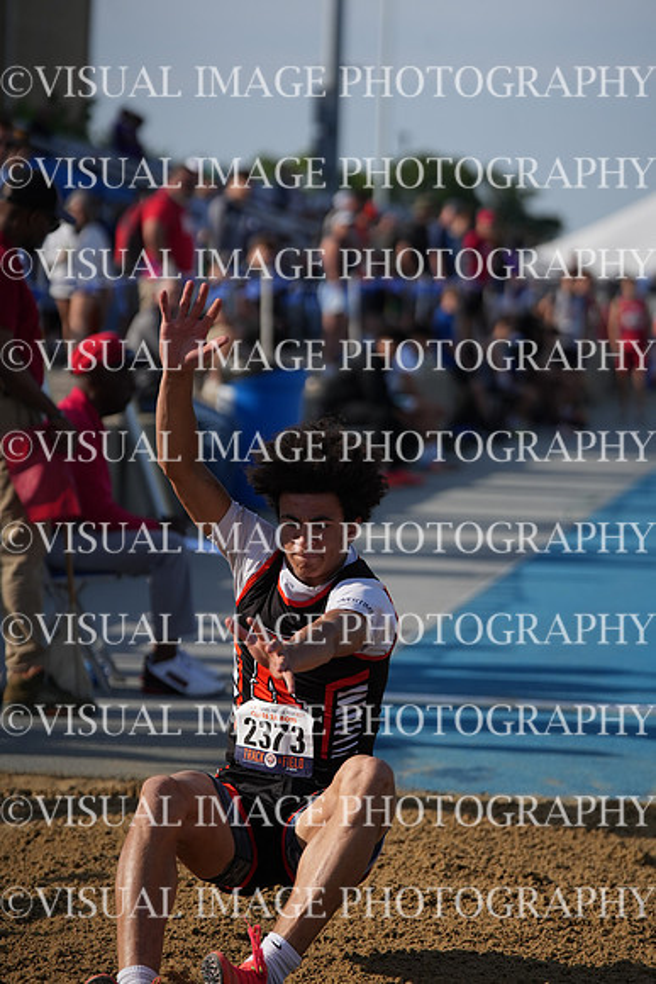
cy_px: 492
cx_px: 328
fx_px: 4234
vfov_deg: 13.2
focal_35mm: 155
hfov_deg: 8.9
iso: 400
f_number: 4
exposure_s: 1/5000
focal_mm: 155
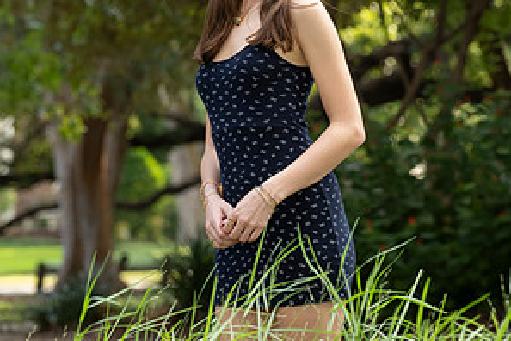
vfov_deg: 4.5
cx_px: 256
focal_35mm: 303
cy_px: 98
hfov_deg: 6.8
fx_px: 4301
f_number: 8
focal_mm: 200
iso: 1250
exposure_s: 1/200
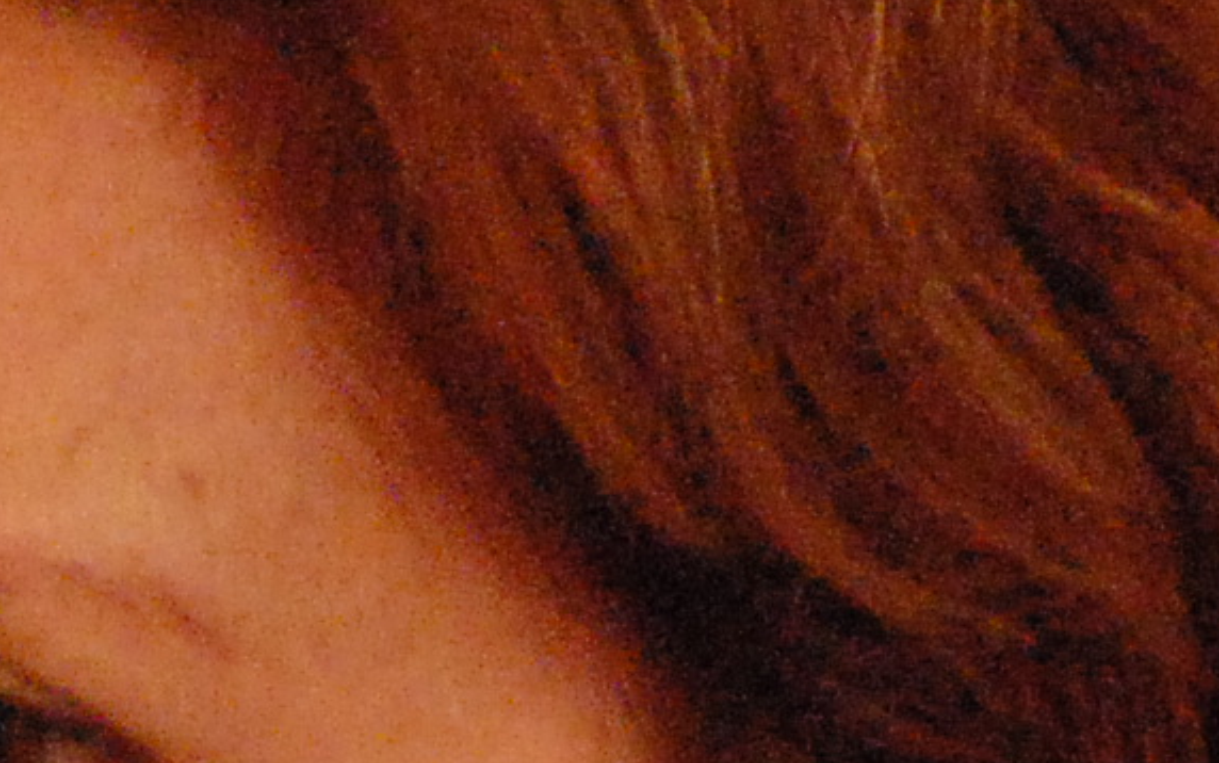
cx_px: 330
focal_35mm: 1606
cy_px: 1500
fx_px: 53375
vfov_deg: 0.8
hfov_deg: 1.3
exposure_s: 1/20
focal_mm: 200
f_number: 5.6
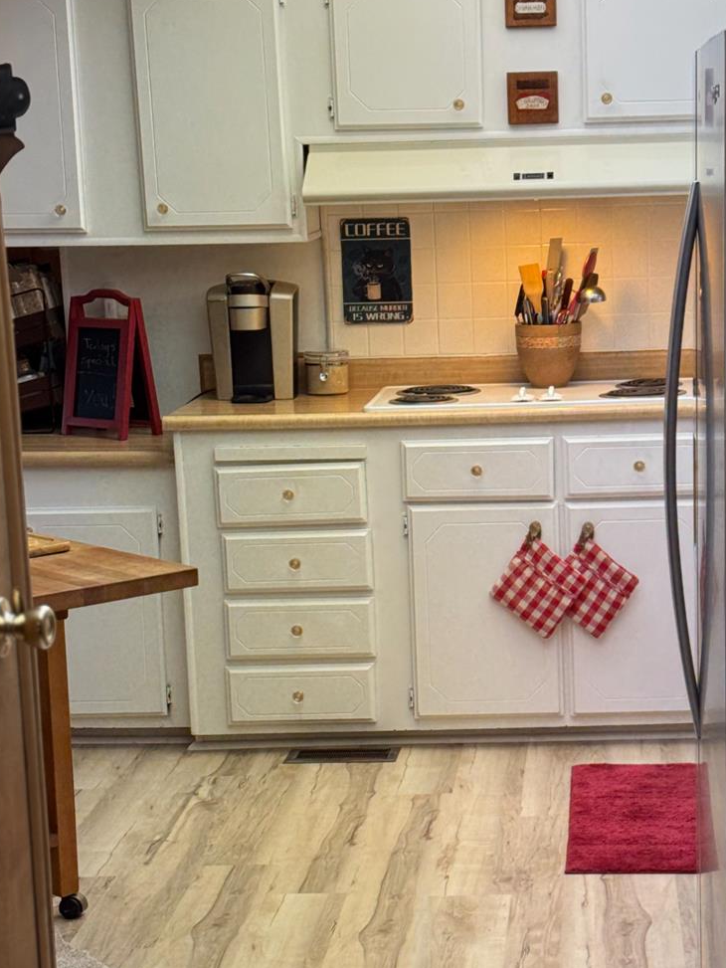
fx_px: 2069
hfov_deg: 19.8
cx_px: 529
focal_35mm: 74
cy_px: 541
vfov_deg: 26.3
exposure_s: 1/60
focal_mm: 6.76
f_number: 1.78
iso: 100
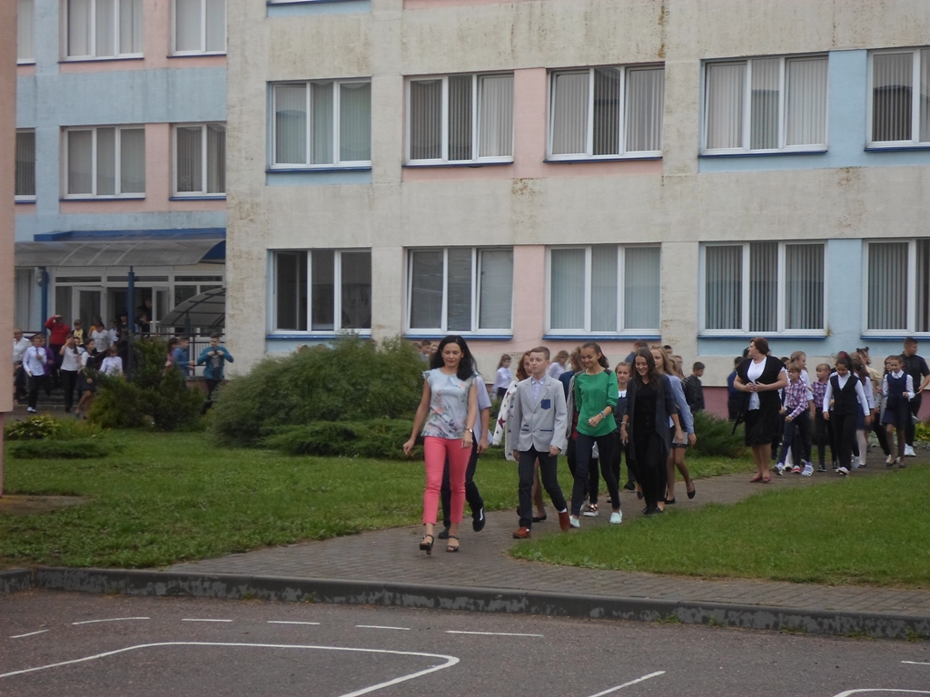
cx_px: 465
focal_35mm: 81
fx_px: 2176
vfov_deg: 18.2
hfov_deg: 24.1
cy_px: 348
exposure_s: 1/60
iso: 80
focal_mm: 14.6
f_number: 4.7
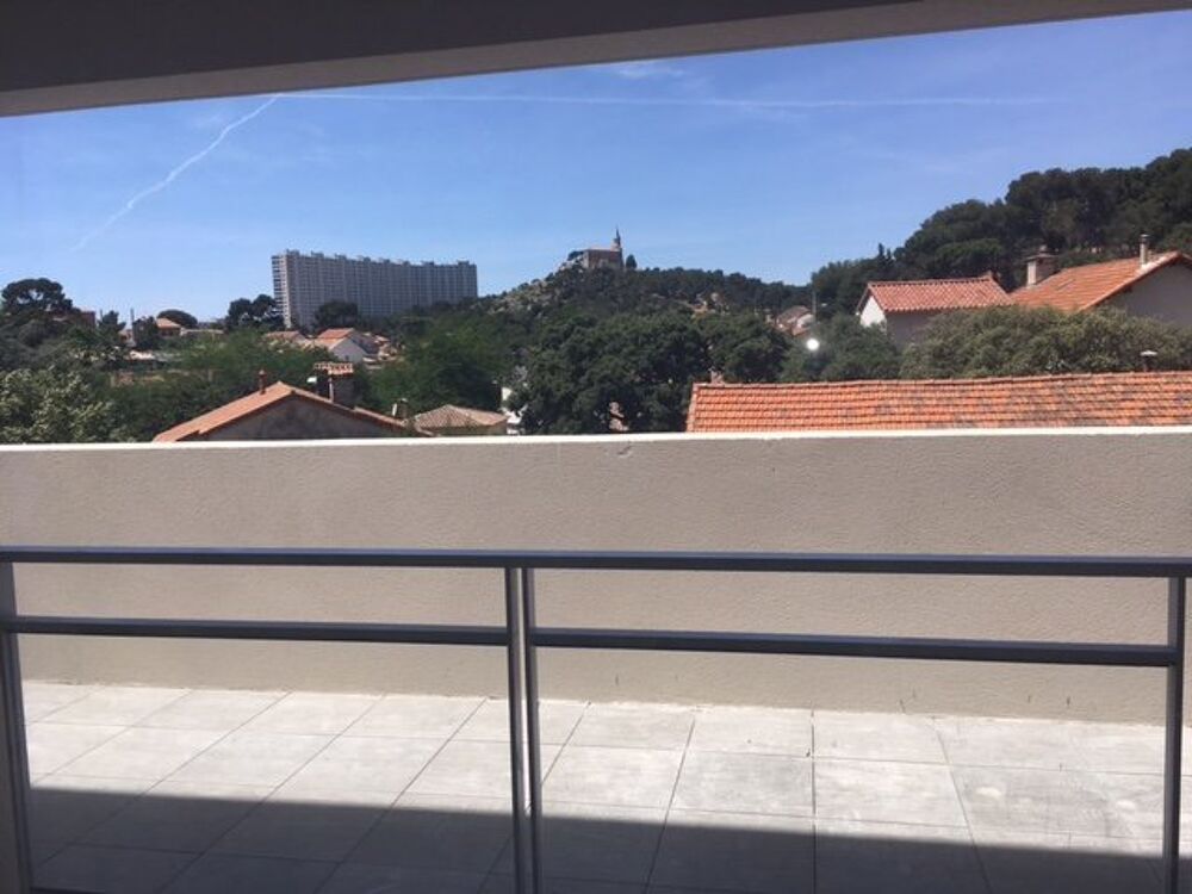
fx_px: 999
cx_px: 596
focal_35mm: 29
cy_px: 447
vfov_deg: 48.2
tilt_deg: -6.5
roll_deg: +1.8
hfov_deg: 61.7
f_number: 2.2
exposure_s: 1/1570
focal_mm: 4.15
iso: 25
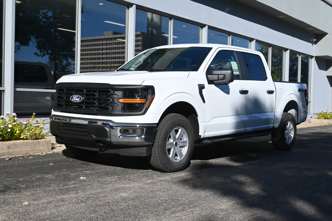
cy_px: 110
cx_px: 166
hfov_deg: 43.0
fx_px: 422
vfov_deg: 29.4
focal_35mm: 46
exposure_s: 1/400
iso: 100
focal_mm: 30.5
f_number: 7.1
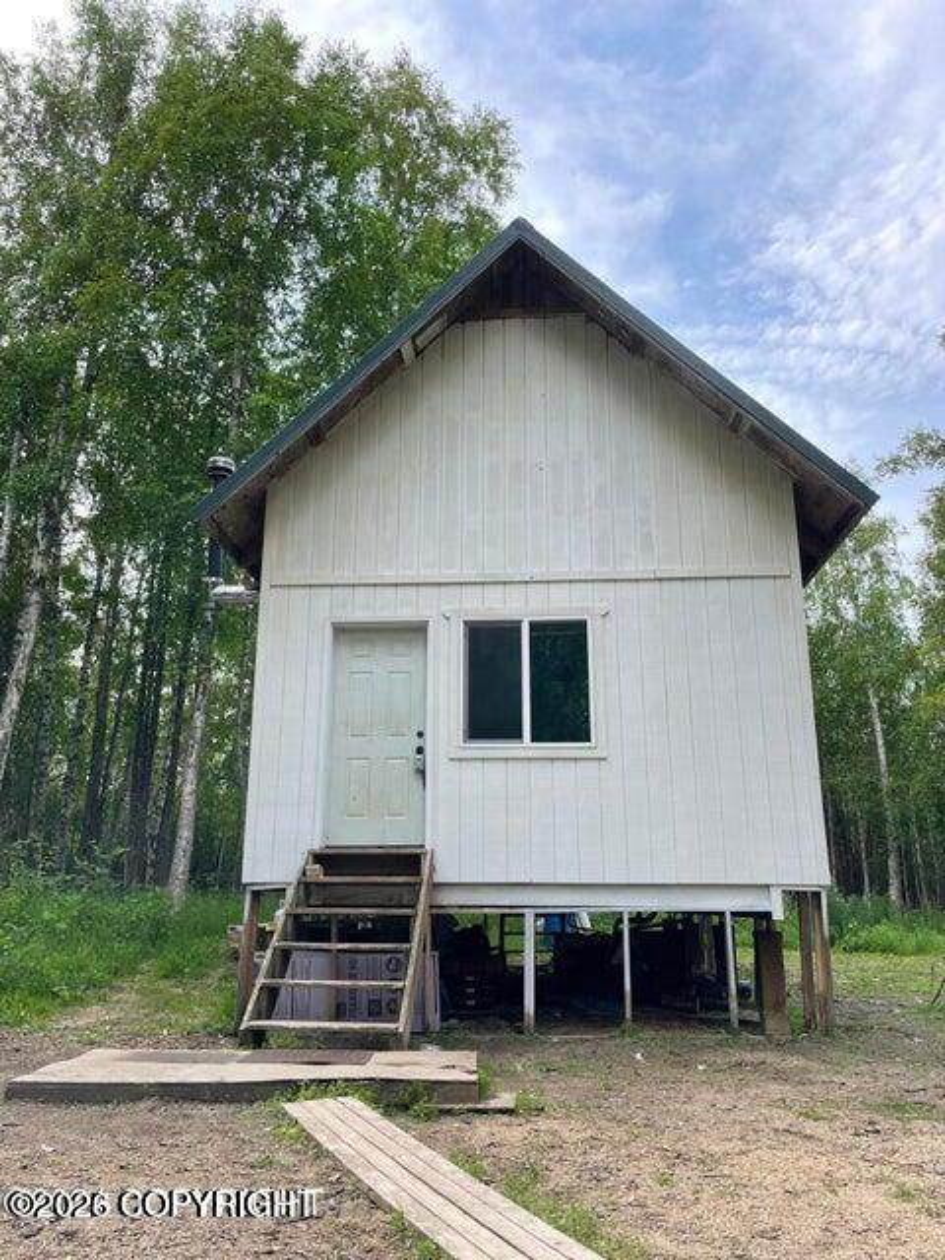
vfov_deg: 67.3
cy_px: 630
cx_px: 472
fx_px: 946
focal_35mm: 26
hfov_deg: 53.1
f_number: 1.6
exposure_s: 1/861
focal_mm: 4.2
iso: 32
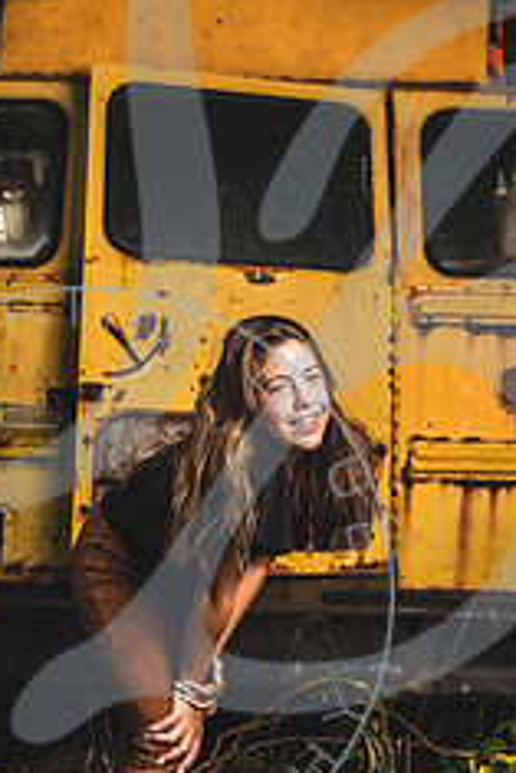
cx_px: 237
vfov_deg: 42.7
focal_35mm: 46
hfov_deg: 29.3
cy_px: 342
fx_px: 987
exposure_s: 1/160
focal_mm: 24
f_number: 2.8
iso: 100
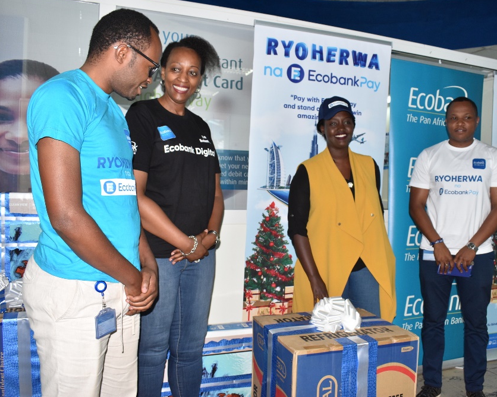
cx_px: 283
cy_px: 197
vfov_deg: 47.1
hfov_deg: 57.0
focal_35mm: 31
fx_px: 456
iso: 1000
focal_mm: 18
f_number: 5.6
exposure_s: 1/60
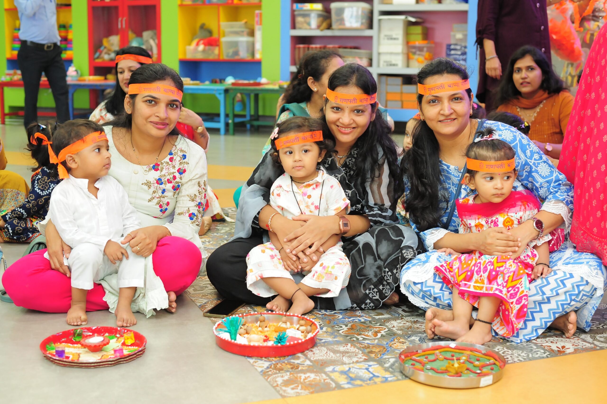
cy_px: 202
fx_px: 842
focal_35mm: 50
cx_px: 304
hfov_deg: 39.6
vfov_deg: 27.0
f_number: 4
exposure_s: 1/125
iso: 2000
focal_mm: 50
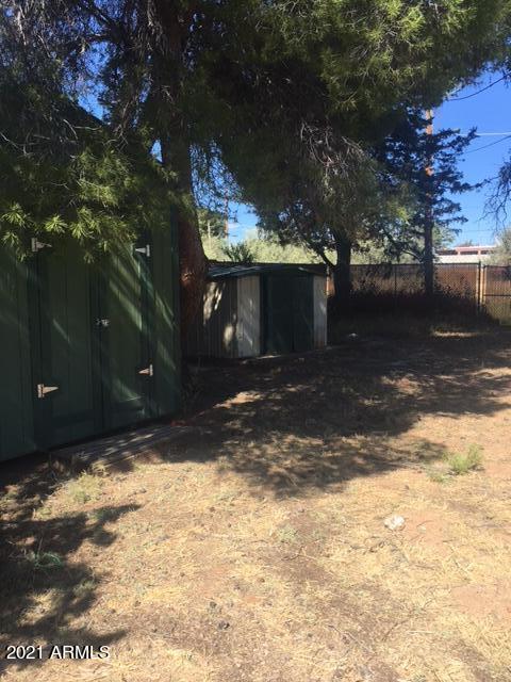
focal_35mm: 29
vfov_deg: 61.7
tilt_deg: -5.5
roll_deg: +2.1
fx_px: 571
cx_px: 256
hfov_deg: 48.2
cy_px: 341
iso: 25
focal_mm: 4.15
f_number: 2.2
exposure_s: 1/927
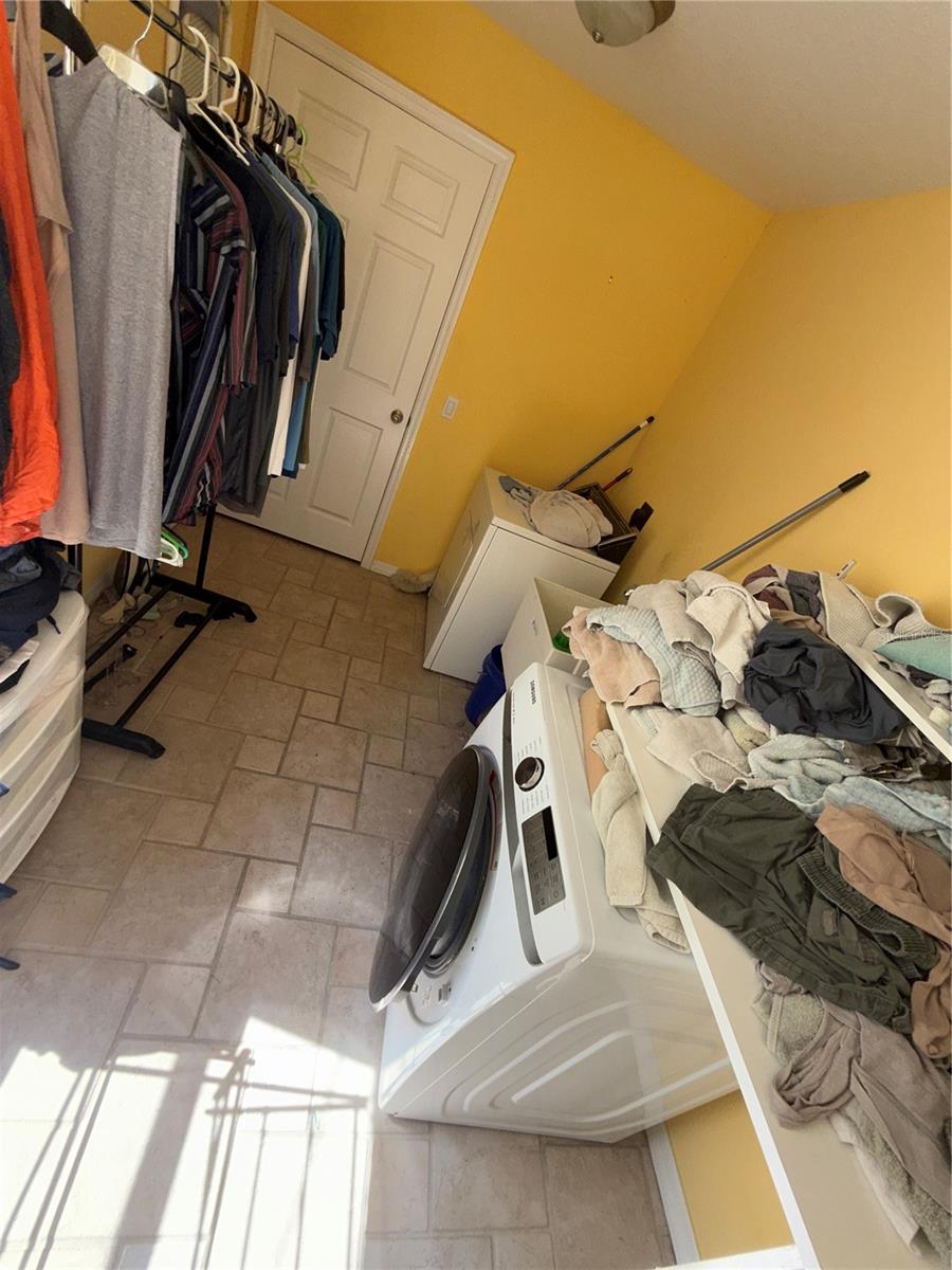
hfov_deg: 85.7
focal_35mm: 14
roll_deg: -28.2
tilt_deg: -28.5
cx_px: 476
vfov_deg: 102.1
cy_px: 635
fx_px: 513
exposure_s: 1/122
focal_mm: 2.22
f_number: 2.2
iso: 32
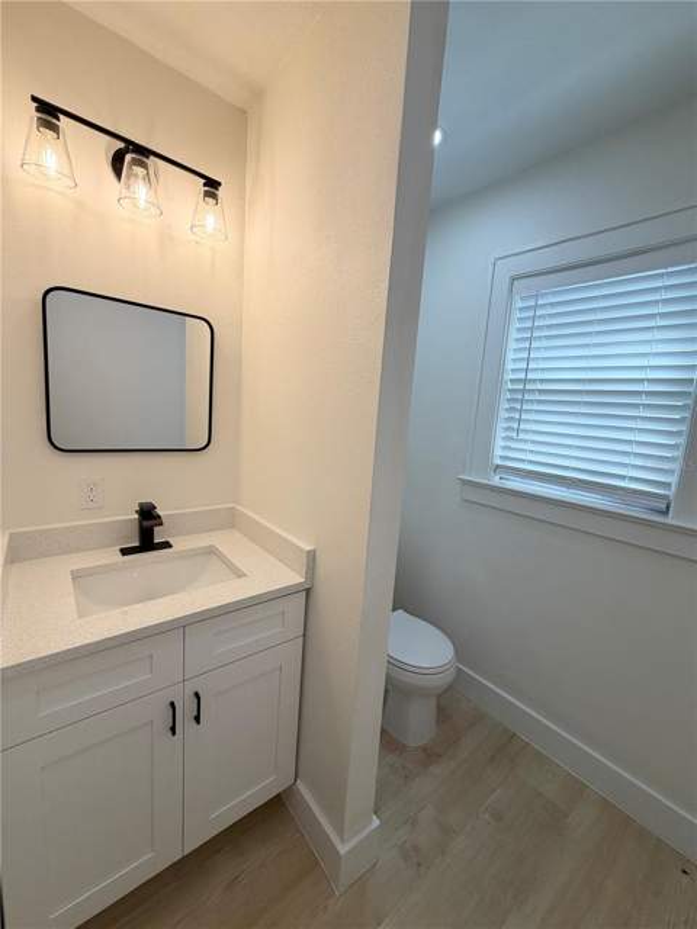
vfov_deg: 102.1
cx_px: 348
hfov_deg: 85.7
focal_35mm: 14
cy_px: 464
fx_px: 376
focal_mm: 2.22
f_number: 2.2
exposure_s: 1/139
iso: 50
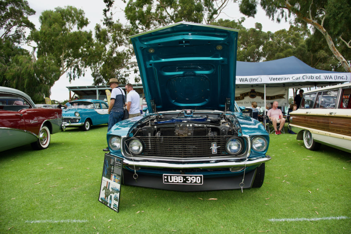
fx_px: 234
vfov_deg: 53.1
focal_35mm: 24
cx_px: 176
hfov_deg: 73.7
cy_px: 117
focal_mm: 24
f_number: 6.3
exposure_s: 1/160
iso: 100
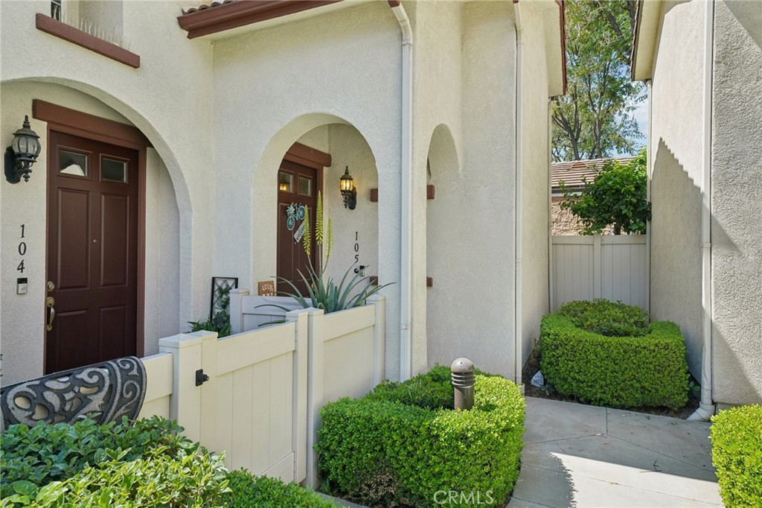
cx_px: 381
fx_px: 444
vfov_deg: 59.5
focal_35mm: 21
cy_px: 254
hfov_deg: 81.2
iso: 100
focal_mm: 21
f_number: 8
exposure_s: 1/100
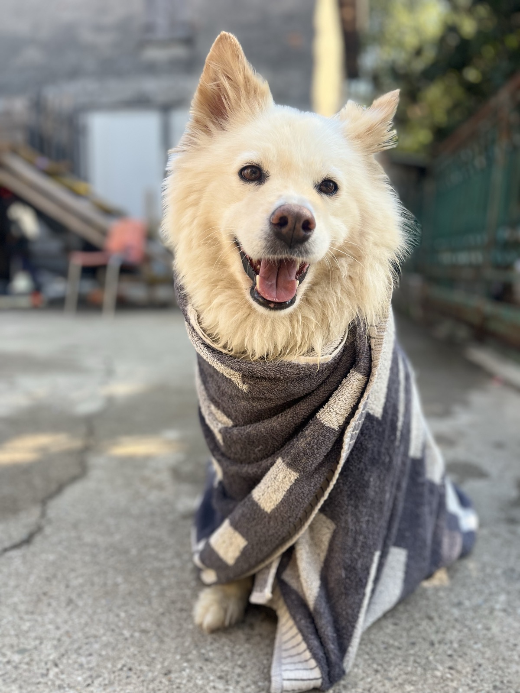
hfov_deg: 53.1
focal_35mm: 26
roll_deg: -1.9
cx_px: 260
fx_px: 521
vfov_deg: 67.3
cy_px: 346
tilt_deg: -9.9
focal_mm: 5.1
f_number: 1.6
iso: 50
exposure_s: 1/558
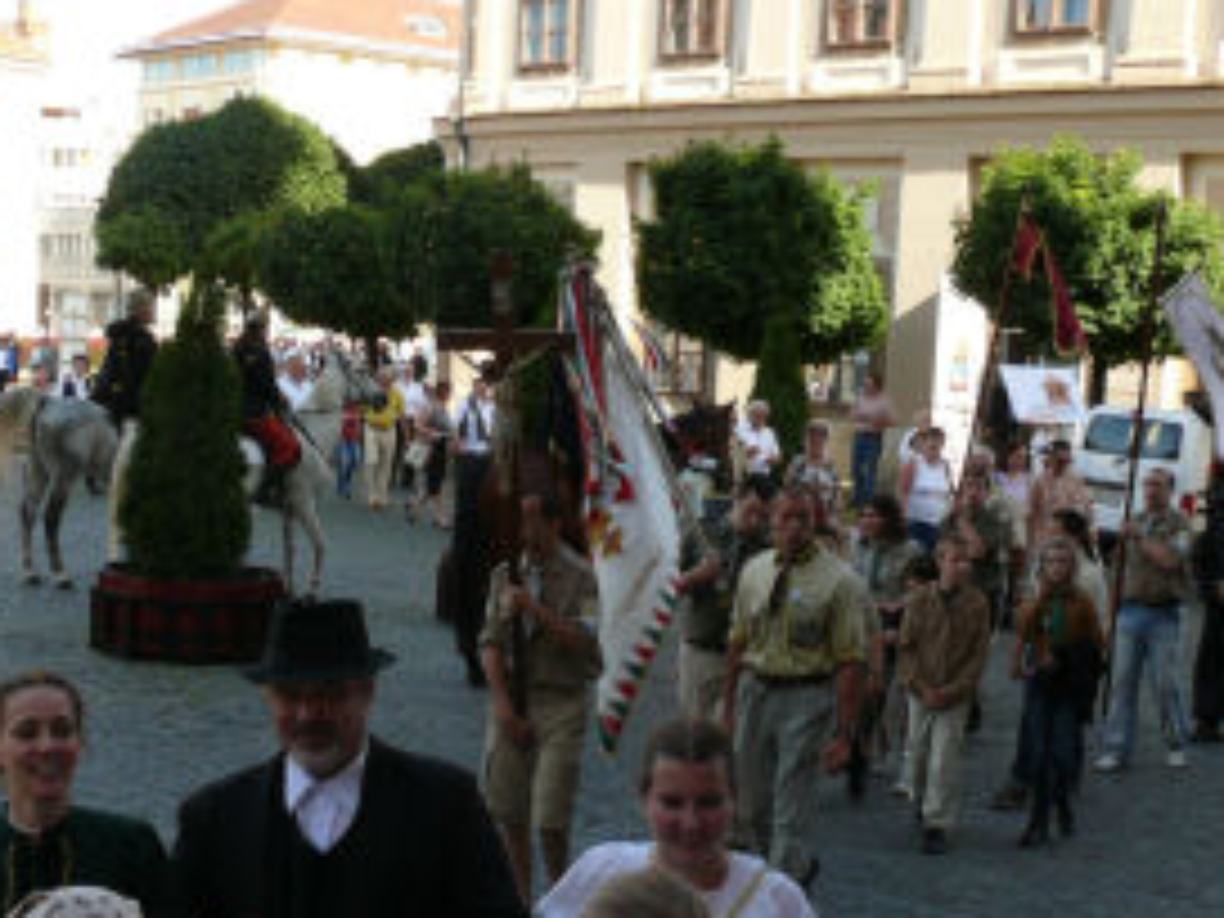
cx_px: 518
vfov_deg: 25.0
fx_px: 2051
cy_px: 684
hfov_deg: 33.2
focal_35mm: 58
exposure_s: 1/200
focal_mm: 7.4
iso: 100
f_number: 4
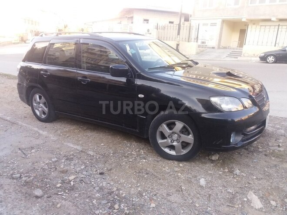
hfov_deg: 63.4
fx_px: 232
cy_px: 108
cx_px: 144
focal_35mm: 28
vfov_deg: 49.7
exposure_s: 1/100
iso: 80
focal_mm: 3.7
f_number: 1.9
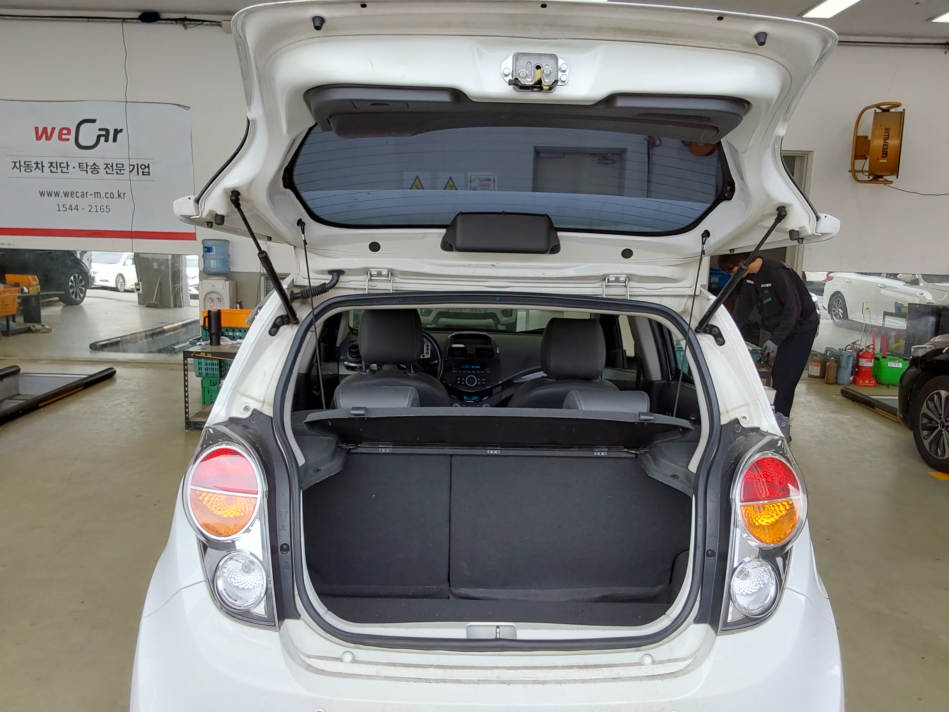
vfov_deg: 48.2
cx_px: 476
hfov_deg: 61.7
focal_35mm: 29
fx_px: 795
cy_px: 345
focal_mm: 2.91
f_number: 1.9
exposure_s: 1/228
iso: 50
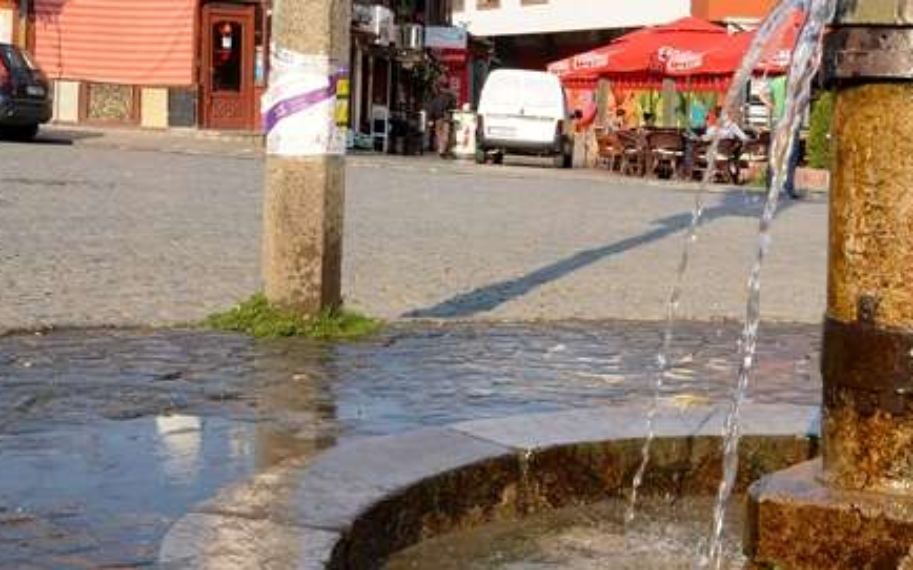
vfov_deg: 18.0
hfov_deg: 28.0
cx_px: 726
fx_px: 1791
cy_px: 141
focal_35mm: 72
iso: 180
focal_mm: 20
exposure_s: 1/250
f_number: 8
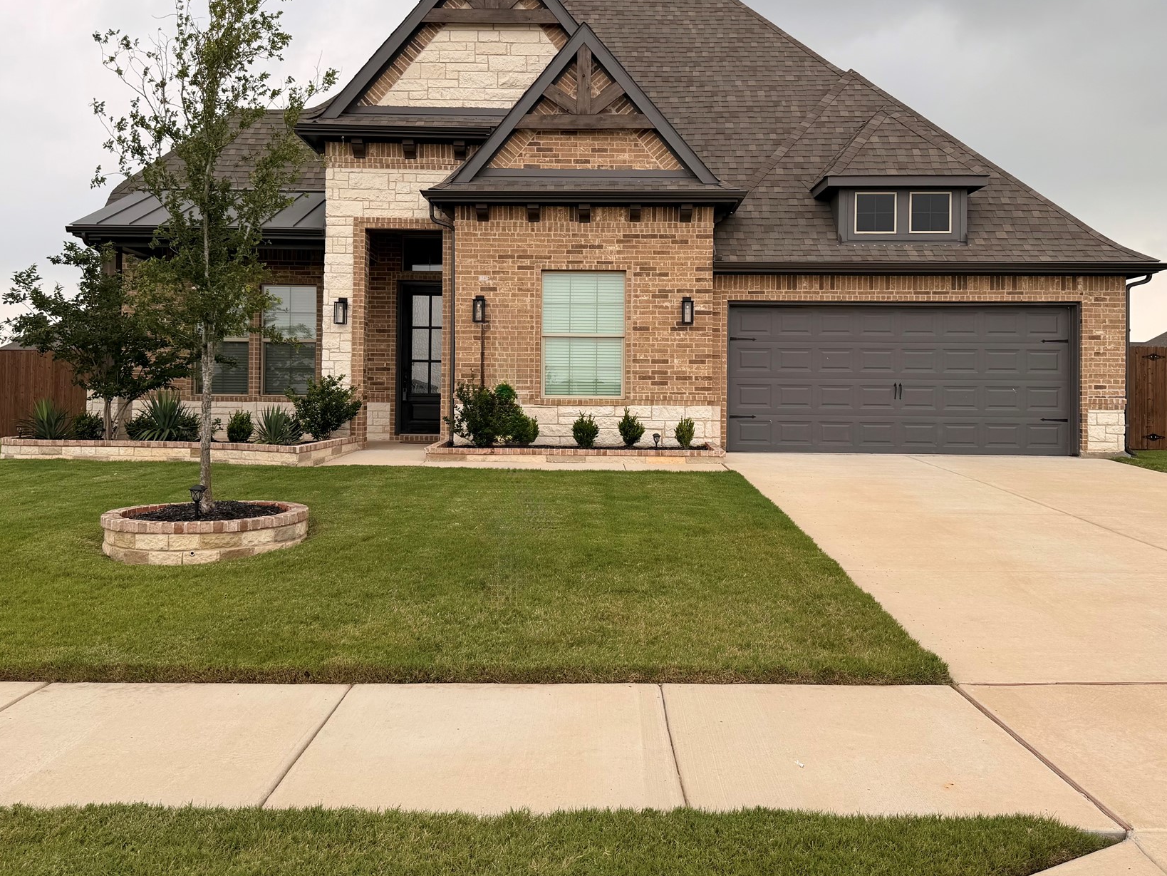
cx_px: 591
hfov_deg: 60.0
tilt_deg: +2.1
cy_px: 373
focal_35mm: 30
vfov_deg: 46.7
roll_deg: -0.5
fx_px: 1012
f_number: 1.78
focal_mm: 6.76
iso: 80
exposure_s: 1/1949
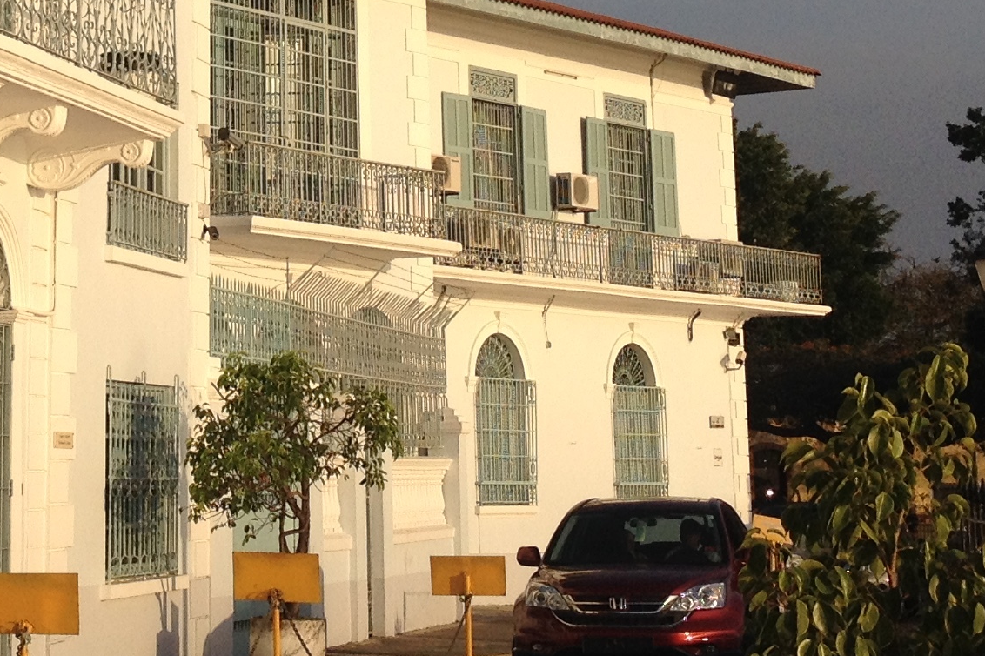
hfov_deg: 19.1
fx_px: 2872
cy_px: -71
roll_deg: +0.1
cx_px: 100
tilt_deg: +8.3
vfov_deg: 12.8
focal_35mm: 105
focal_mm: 4.28
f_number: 2.4
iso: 50
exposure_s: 1/2404
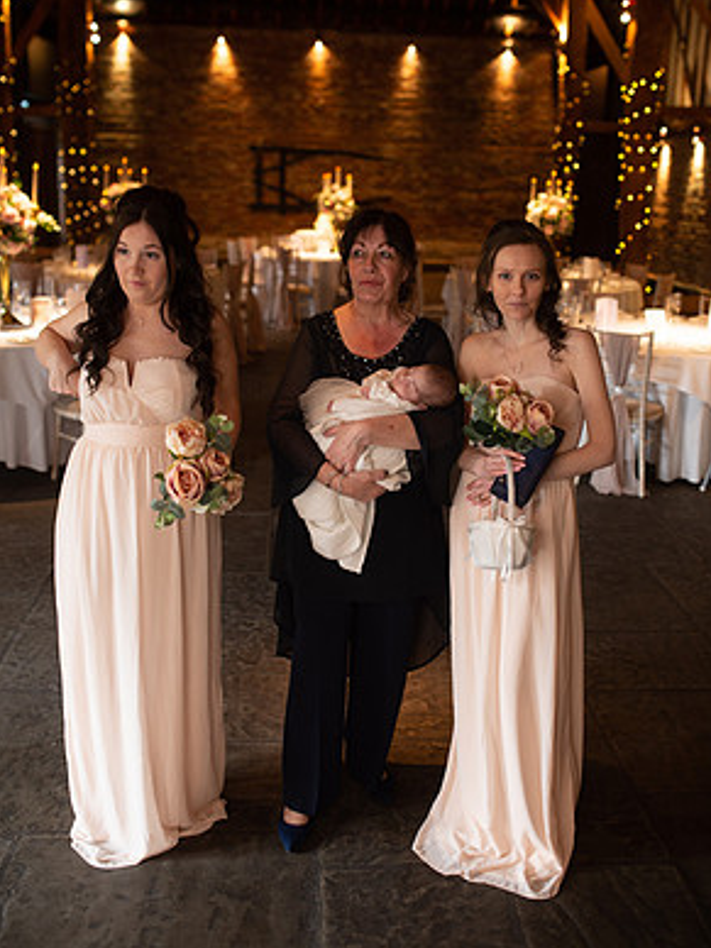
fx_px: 1068
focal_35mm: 39
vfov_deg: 47.8
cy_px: 423
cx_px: 358
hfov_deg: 36.8
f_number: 2.5
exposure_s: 1/160
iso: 1000
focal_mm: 35
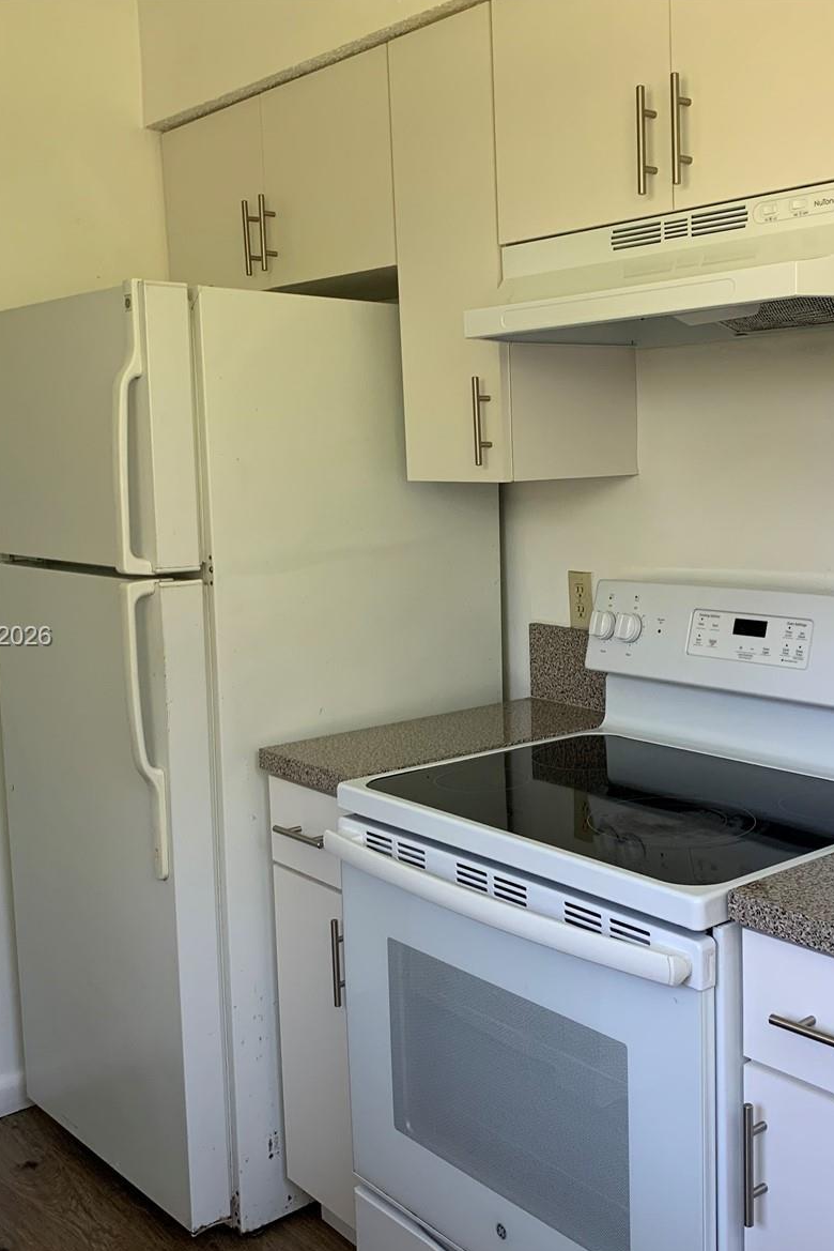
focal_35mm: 37
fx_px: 1285
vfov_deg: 51.9
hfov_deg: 35.5
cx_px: 574
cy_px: 638
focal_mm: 4.25
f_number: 1.8
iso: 100
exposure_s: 1/121
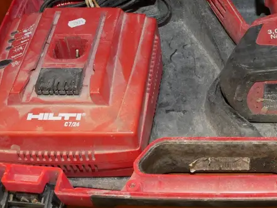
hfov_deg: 24.1
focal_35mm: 79
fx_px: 632
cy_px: 49
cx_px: 241
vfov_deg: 18.5
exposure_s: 1/50
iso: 1600
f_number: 6.3
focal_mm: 17
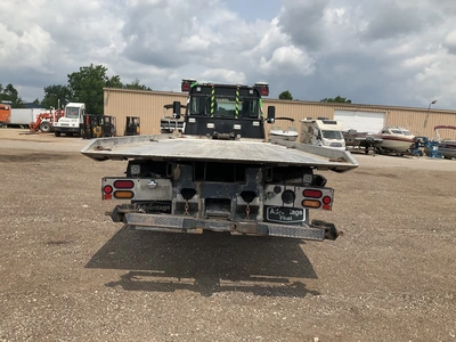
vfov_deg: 48.2
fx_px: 382
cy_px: 171
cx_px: 228
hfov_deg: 61.7
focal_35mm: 29
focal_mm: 3
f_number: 1.8
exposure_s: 1/2141
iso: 25
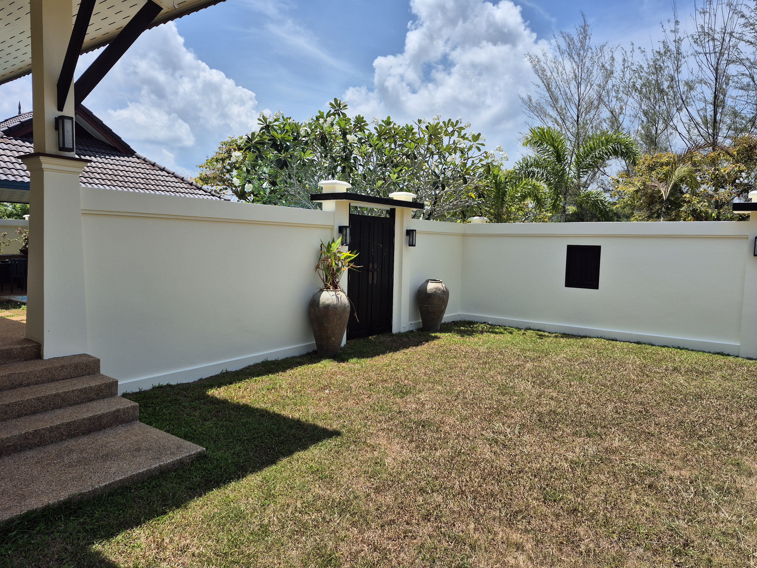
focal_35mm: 23
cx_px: 378
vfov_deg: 58.9
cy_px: 284
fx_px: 503
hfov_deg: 73.9
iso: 25
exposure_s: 1/2312
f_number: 1.8
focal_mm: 5.4
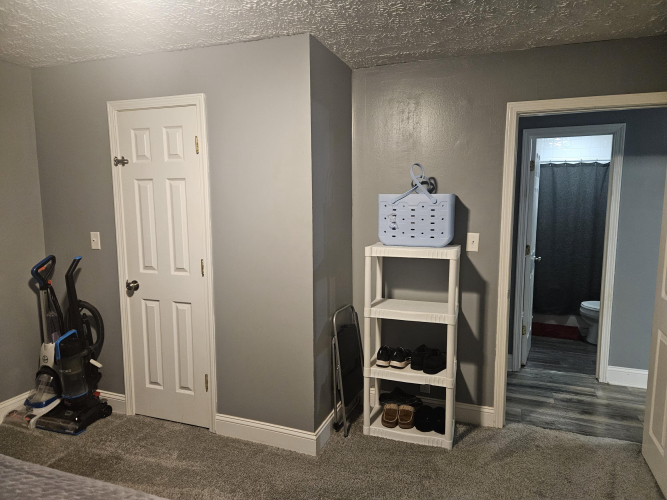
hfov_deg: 73.9
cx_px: 334
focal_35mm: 23
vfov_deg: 58.9
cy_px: 250
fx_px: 443
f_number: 1.8
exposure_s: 1/60
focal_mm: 5.4
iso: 640
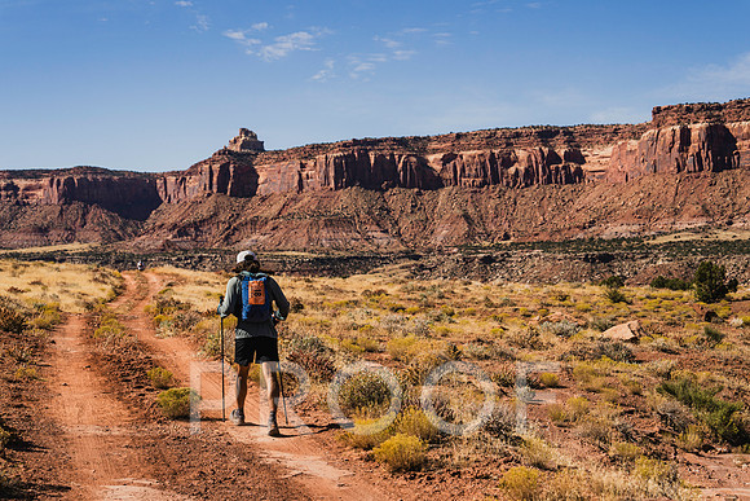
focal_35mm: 63
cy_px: 250
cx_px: 375
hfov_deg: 32.0
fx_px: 1306
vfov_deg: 21.7
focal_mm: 59
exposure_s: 1/2000
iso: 160
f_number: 4.5
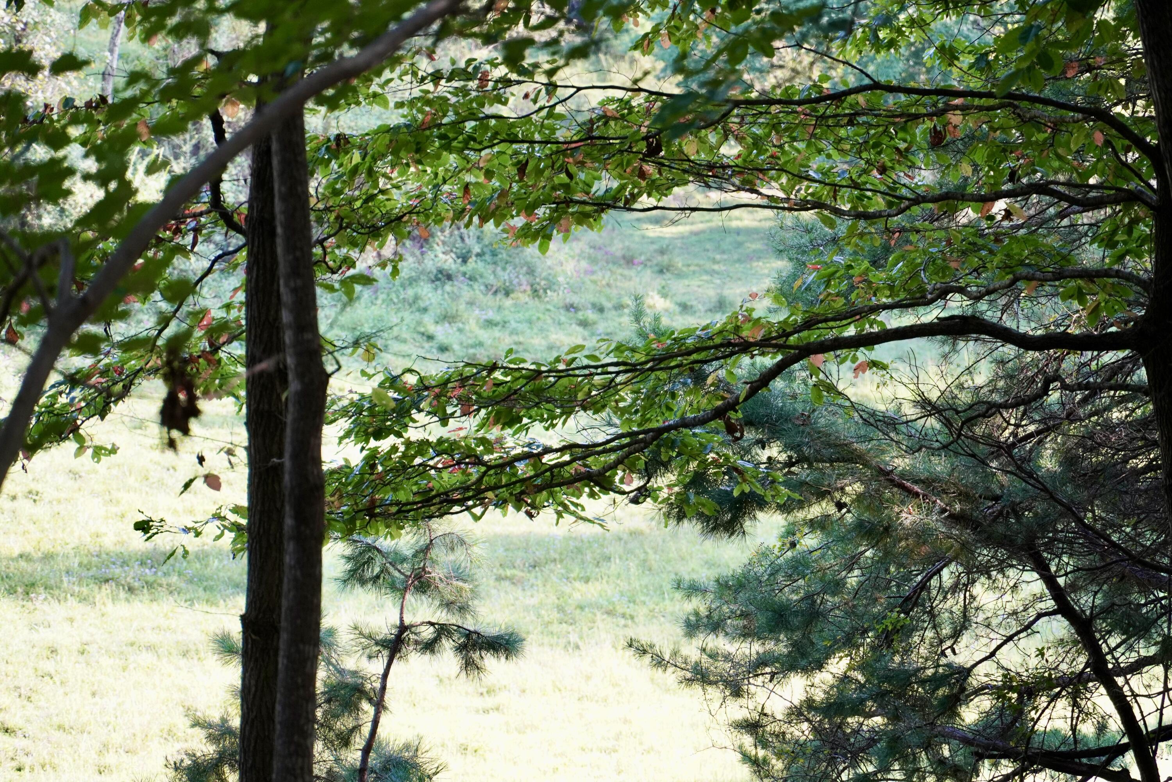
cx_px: 586
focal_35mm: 195
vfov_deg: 7.0
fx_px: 6348
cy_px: 391
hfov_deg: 10.5
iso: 800
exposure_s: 1/200
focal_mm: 130
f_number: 5.6
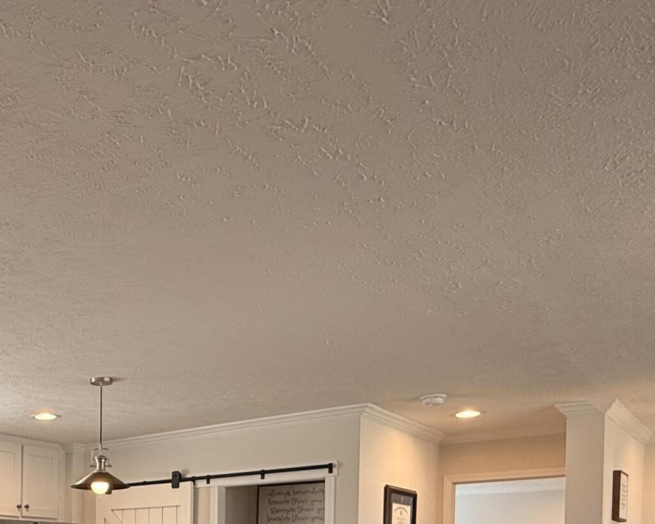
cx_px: 39
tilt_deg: -2.0
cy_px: 595
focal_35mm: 40
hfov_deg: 41.3
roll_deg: -0.3
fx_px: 775
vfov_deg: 32.3
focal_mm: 2.22
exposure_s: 1/120
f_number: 2.2
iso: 80
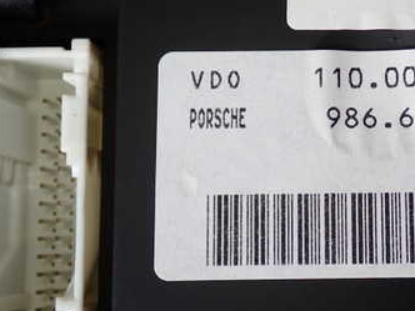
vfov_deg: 19.8
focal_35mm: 74
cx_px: 351
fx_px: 887
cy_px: 109
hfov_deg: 25.7
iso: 100
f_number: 2.8
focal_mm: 7.31
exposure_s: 1/125
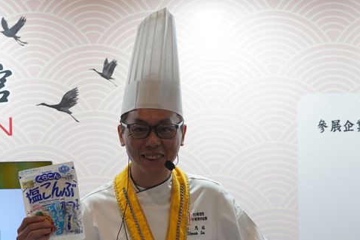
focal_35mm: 92
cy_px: 239
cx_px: 116
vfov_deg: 14.6
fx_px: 920
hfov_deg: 22.0
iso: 800
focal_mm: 37
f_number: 4
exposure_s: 1/160
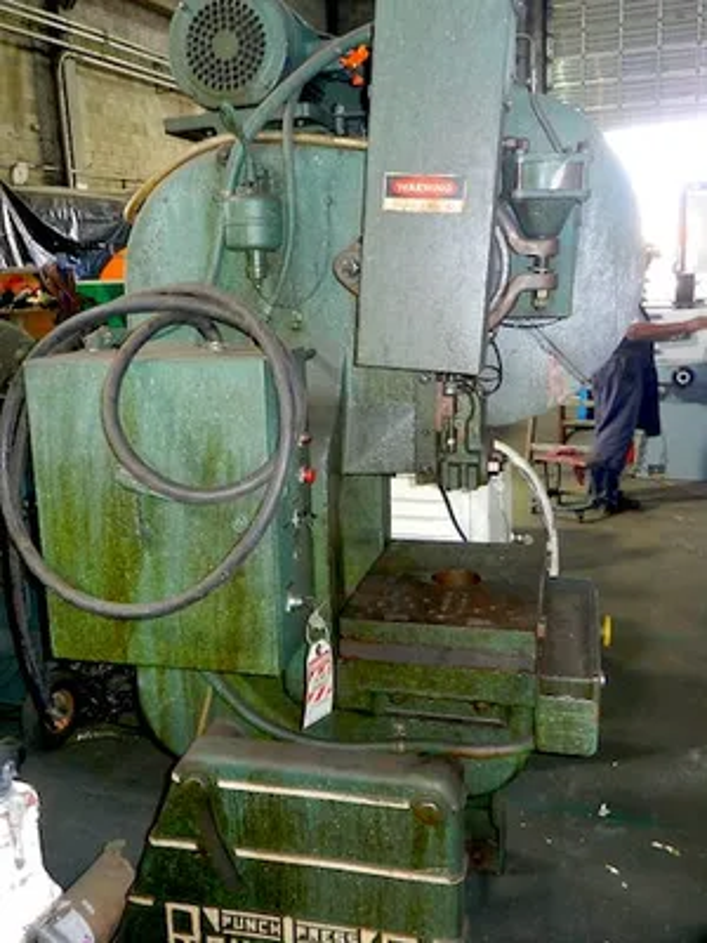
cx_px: 354
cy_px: 472
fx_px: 899
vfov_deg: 55.4
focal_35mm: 33
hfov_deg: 42.9
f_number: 3.8
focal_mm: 5.9
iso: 400
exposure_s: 1/30
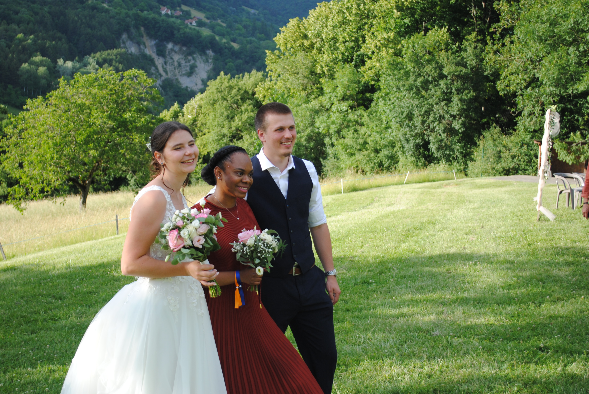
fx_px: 885
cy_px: 191
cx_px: 278
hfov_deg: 36.8
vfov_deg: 25.1
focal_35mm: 54
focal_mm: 34
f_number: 6.3
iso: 100
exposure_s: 1/160
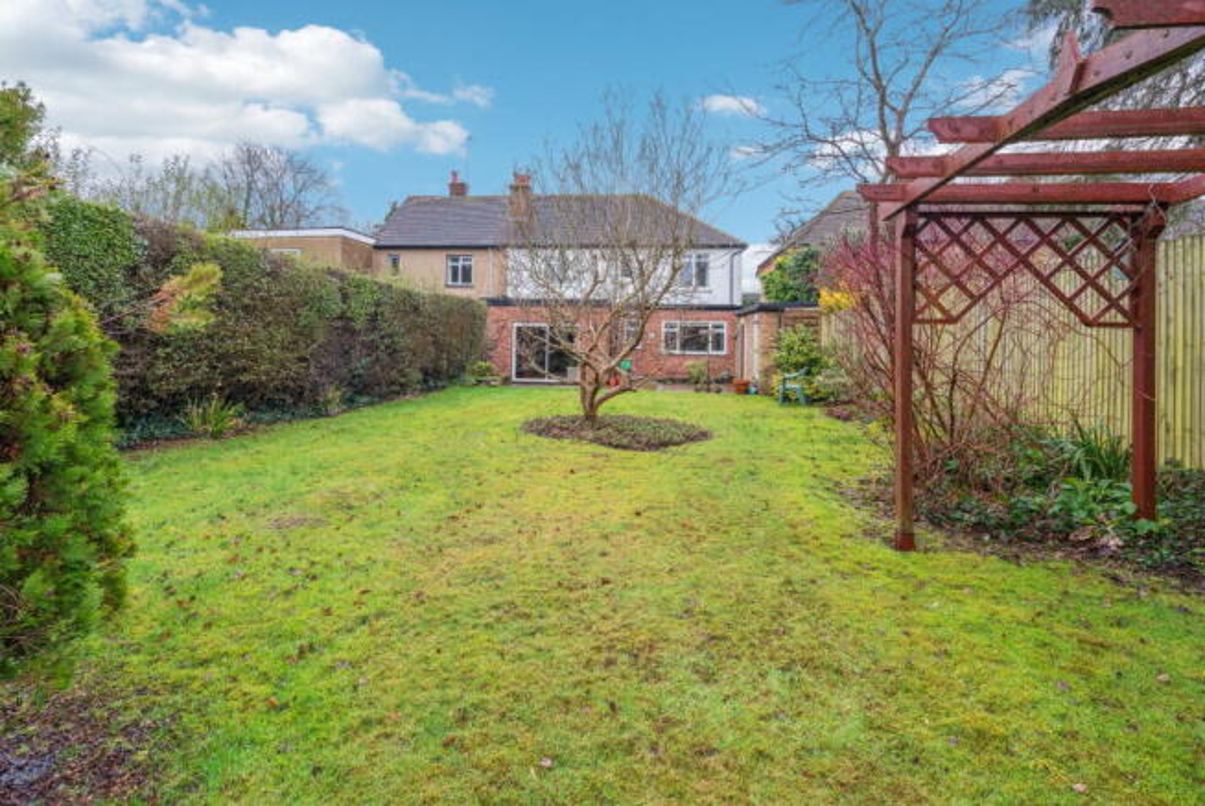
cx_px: 602
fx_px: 536
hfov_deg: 96.7
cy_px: 403
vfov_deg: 73.8
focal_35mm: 16
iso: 640
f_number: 13
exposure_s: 1/40
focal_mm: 16
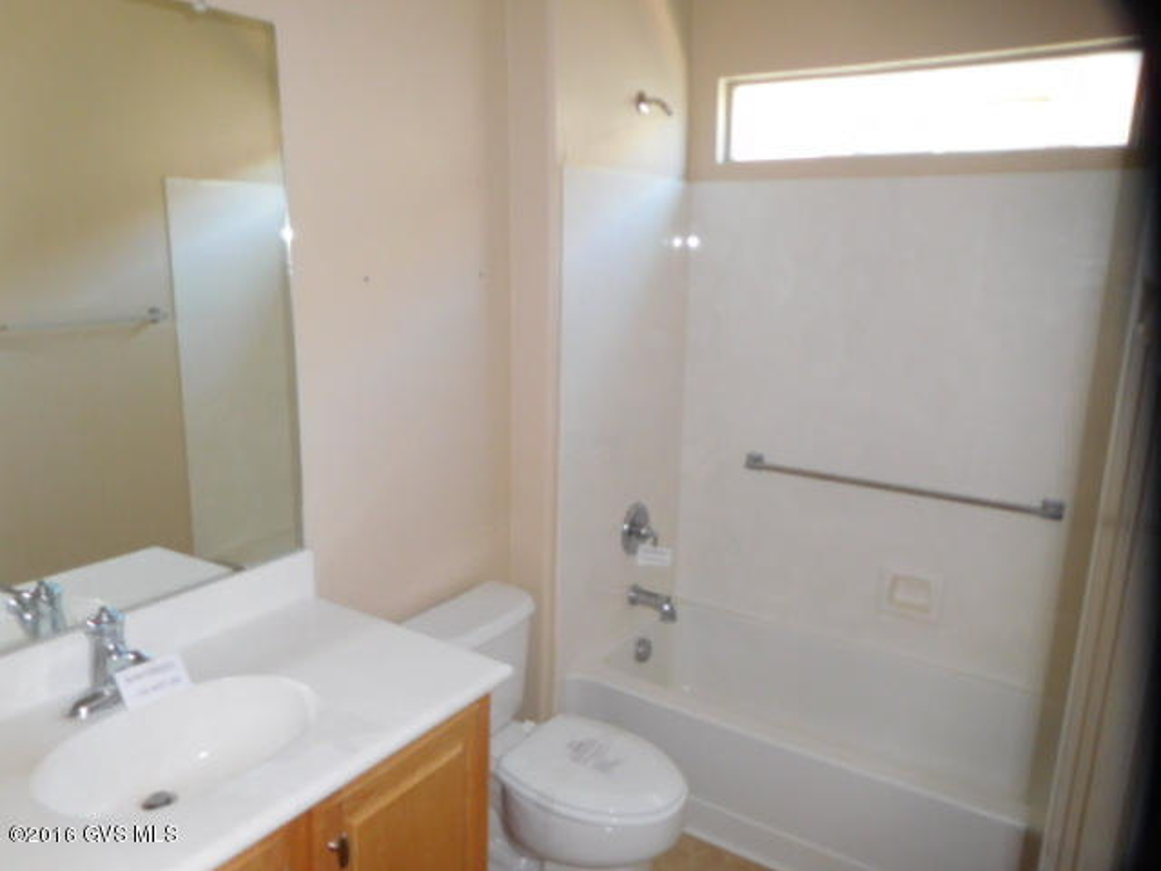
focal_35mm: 25
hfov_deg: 69.4
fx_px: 838
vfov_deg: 54.9
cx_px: 580
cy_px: 436
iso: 200
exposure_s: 1/30
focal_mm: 4.5
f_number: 3.4
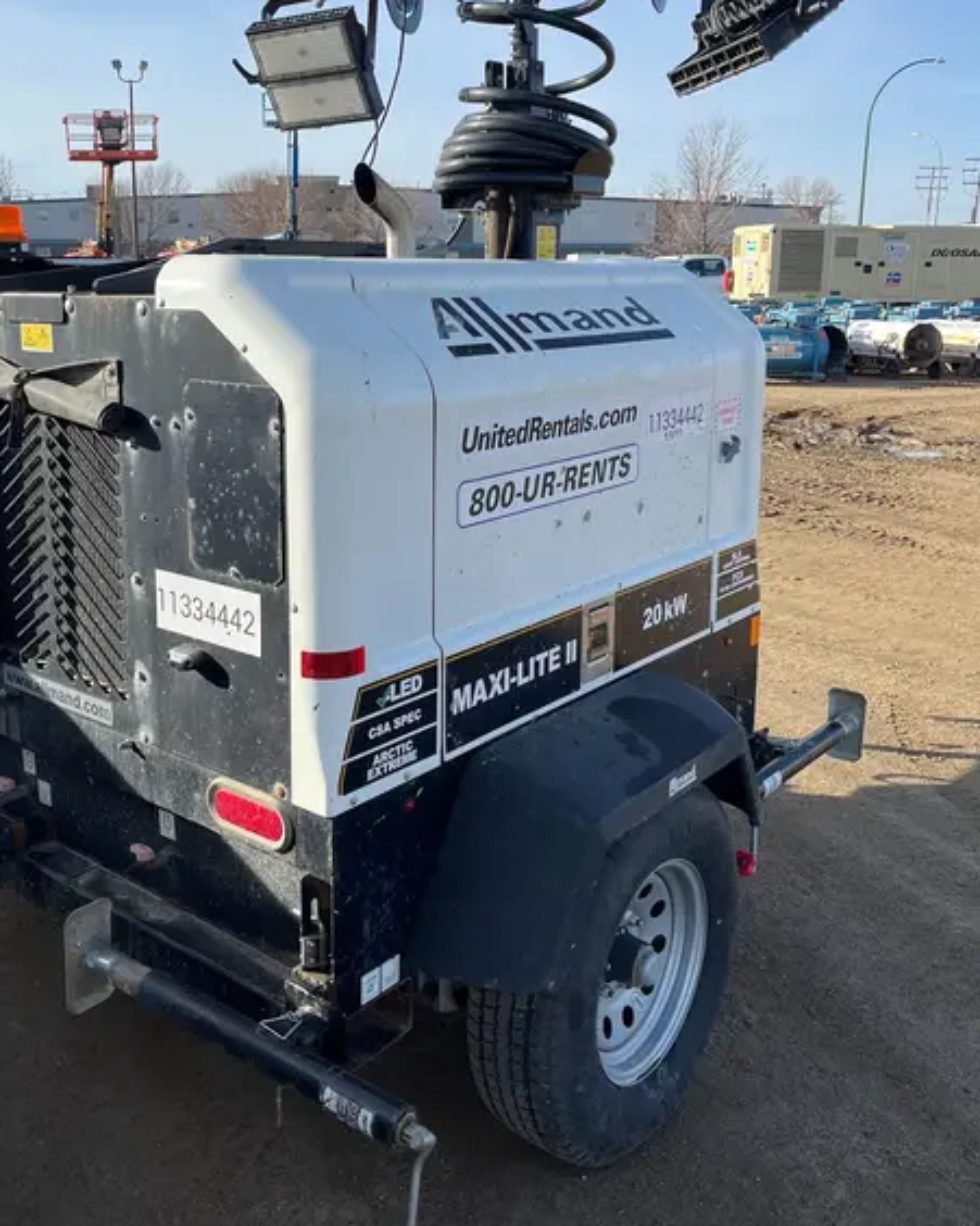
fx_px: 1197
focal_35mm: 33
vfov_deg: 54.0
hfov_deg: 44.3
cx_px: 395
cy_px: 512
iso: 50
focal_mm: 5.1
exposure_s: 1/2101
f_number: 1.6
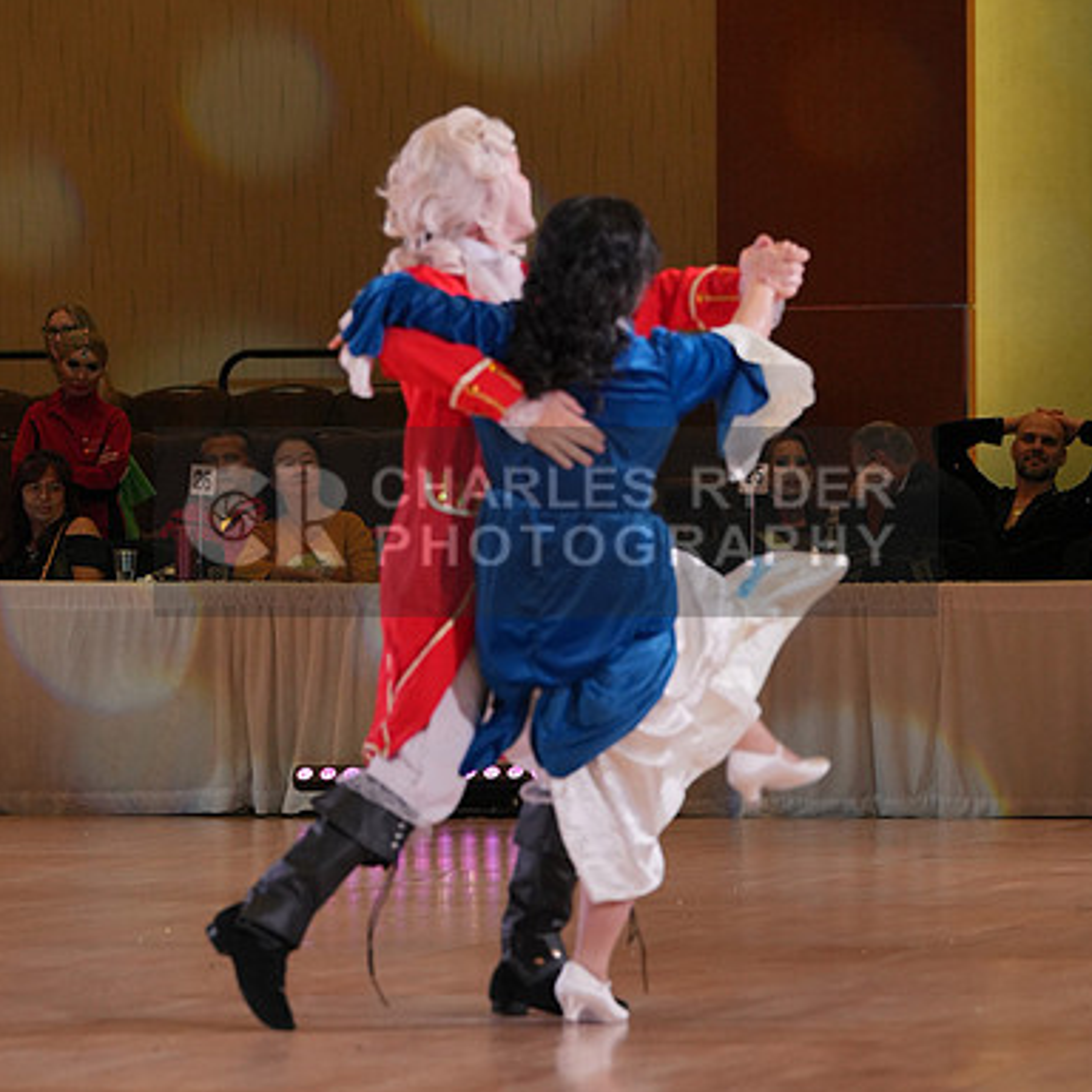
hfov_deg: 6.8
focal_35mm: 257
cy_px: 523
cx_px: 547
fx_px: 9172
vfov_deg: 6.8
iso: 2000
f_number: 5.6
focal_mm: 200
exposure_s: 1/400
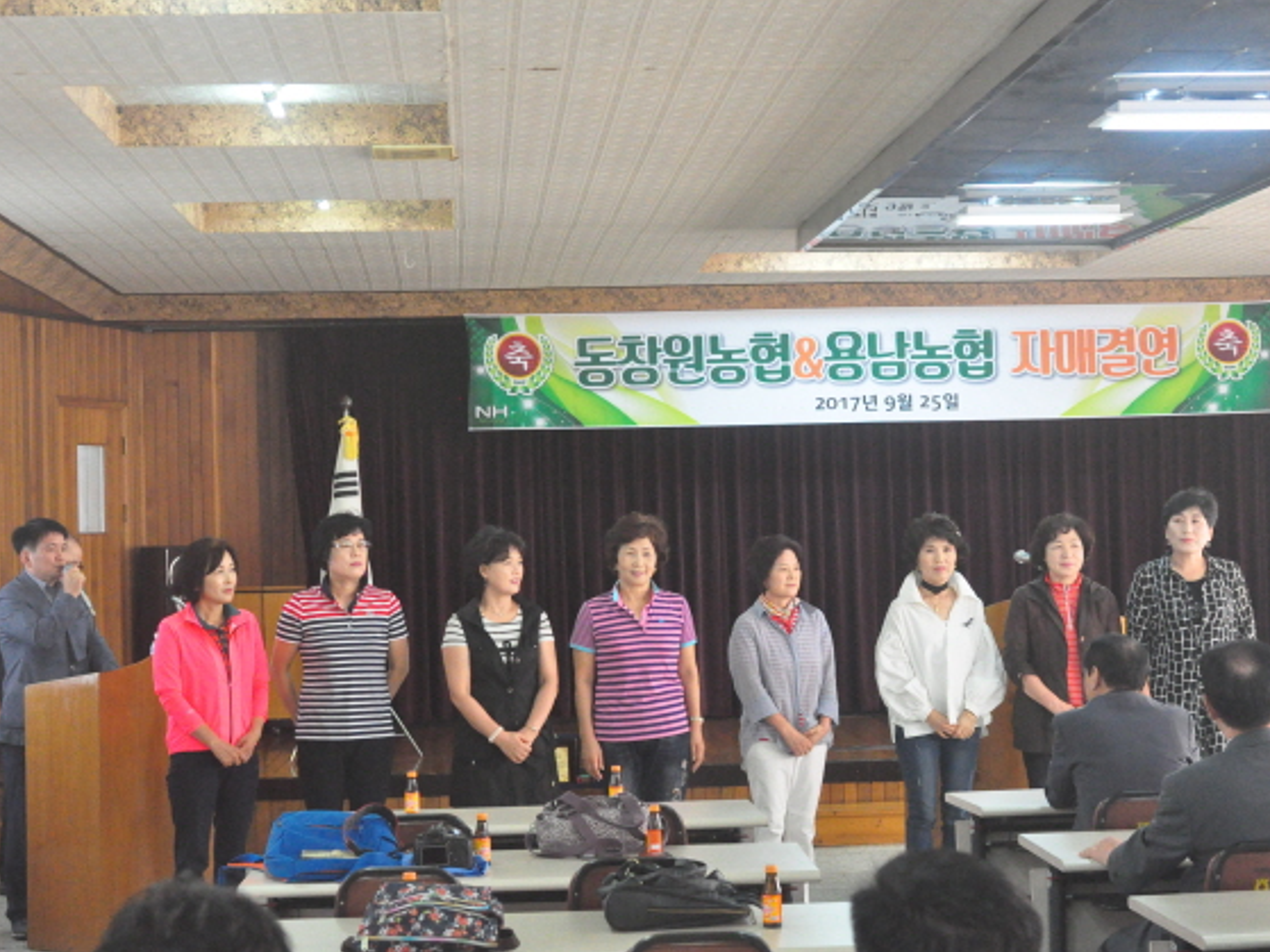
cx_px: 691
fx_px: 2421
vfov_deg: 22.2
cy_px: 471
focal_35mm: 66
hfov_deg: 29.4
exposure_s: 1/200
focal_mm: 40
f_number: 5.6
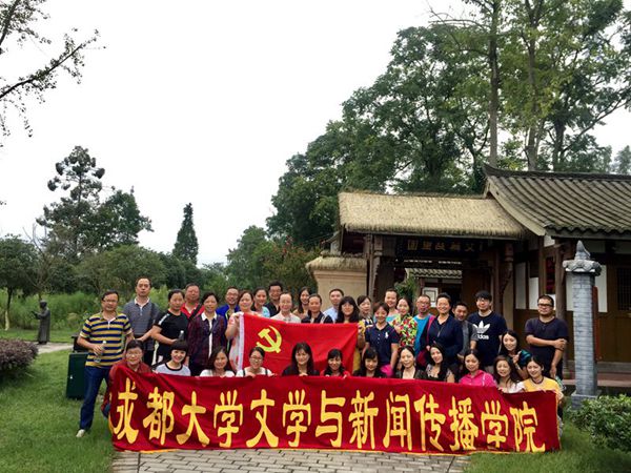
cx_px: 316
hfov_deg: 61.7
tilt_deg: +8.8
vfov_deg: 48.2
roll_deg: -2.8
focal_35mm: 29
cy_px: 236
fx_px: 529
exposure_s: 1/732
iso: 32
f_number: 2.2
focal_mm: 4.15
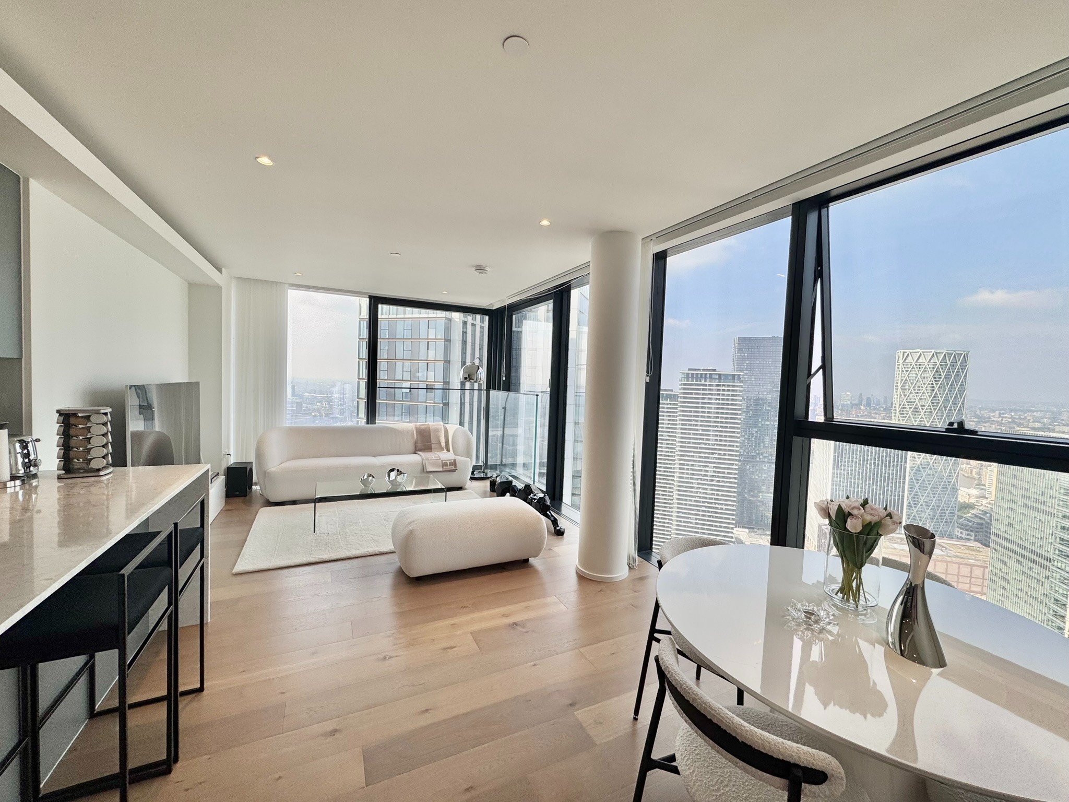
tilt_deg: -2.8
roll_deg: -2.2
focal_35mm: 14
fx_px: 432
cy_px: 401
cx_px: 534
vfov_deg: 85.7
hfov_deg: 102.1
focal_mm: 2.22
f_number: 2.2
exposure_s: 1/548
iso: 40
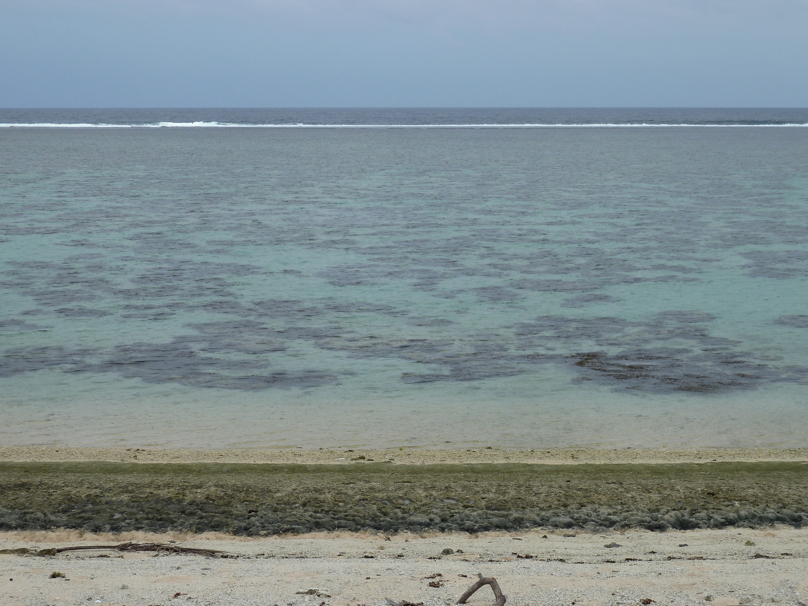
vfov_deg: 23.3
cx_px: 404
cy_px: 303
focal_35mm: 63
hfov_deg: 30.7
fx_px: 1471
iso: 80
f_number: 5
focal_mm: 10.3
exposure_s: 1/500
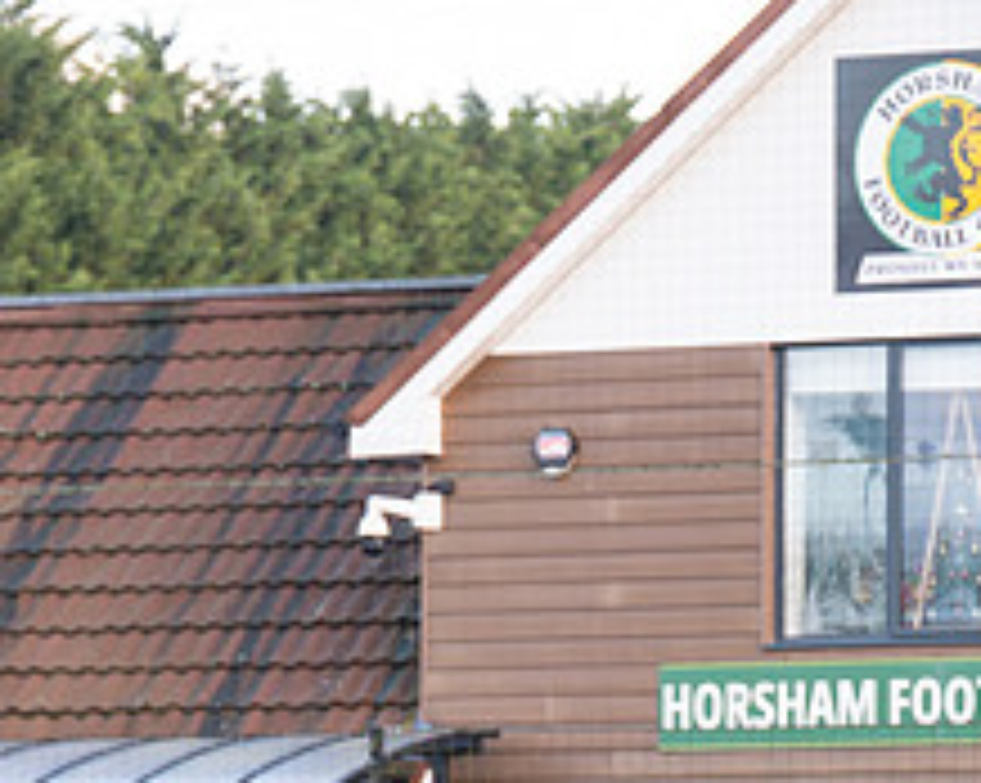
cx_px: 513
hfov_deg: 6.7
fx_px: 8412
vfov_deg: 5.3
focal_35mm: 290
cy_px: 1190
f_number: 2.8
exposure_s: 1/640
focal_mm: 78
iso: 800
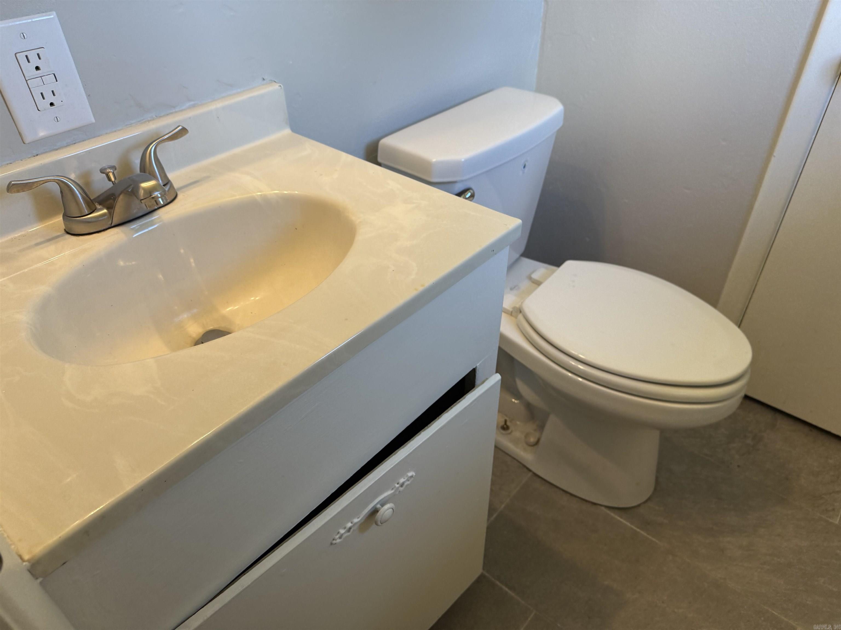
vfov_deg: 56.8
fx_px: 583
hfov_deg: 71.6
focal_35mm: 24
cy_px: 315
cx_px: 420
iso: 160
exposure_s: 1/120
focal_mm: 6.76
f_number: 1.78
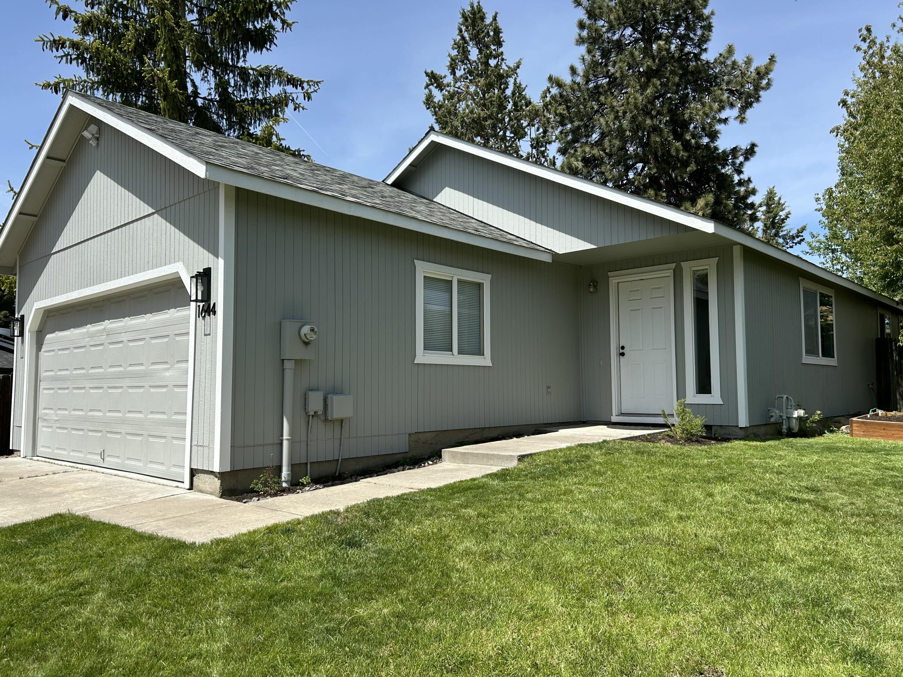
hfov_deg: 67.3
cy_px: 338
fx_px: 678
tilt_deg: +3.3
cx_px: 452
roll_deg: +0.1
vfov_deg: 53.1
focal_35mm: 26
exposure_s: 1/3165
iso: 50
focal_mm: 5.7
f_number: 1.5
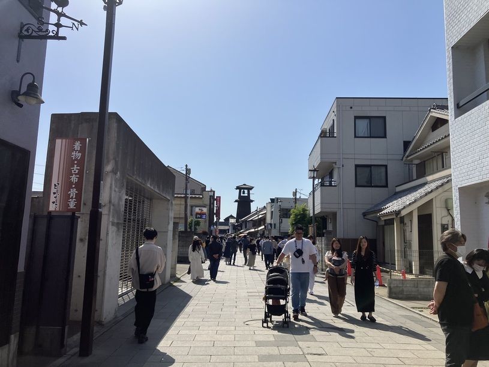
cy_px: 184
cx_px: 244
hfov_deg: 63.5
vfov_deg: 49.7
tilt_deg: +10.3
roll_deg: -0.8
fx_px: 395
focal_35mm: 28
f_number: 1.8
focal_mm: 3.99
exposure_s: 1/4425
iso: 32
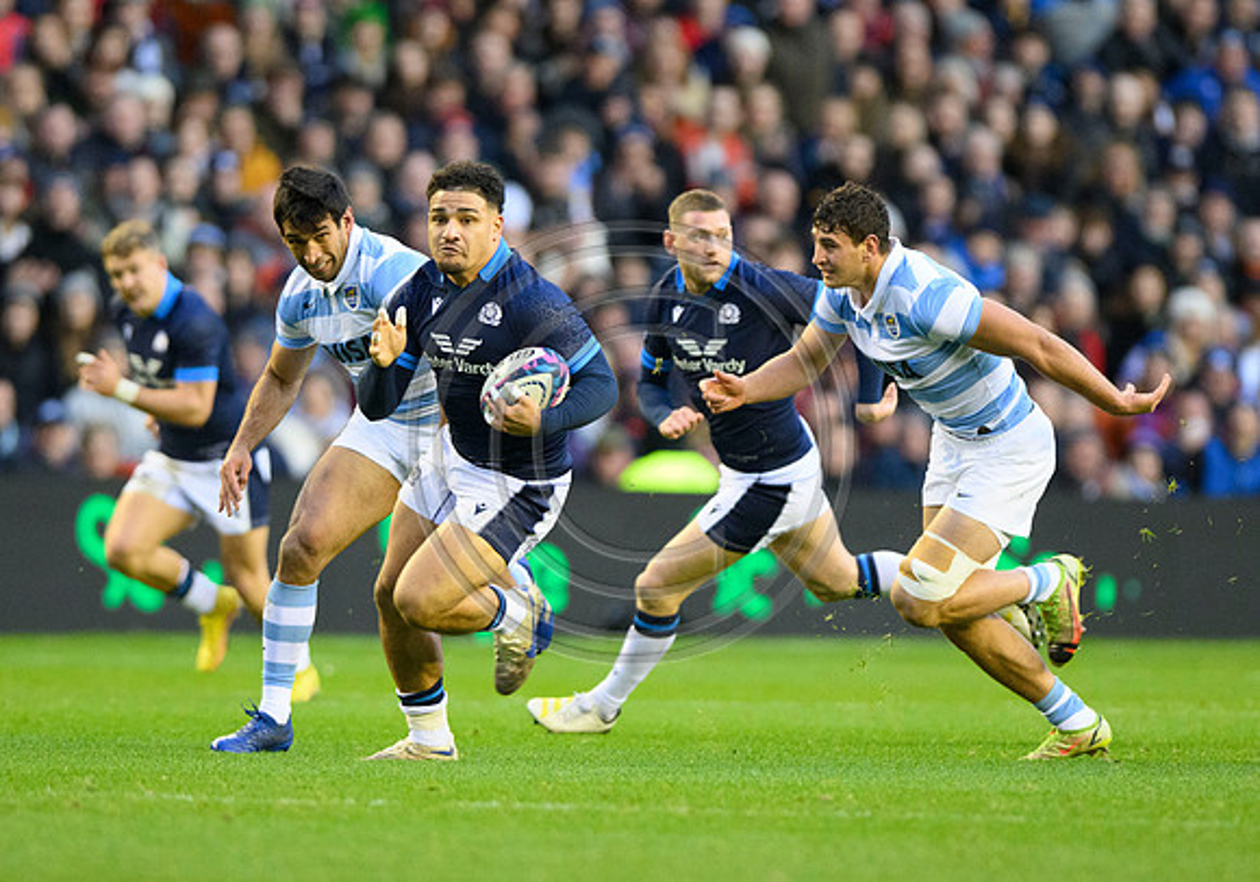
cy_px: 506
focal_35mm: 679
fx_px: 24143
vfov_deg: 2.1
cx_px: 549
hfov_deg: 3.0
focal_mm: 400
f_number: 3.5
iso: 4000
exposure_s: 1/1000
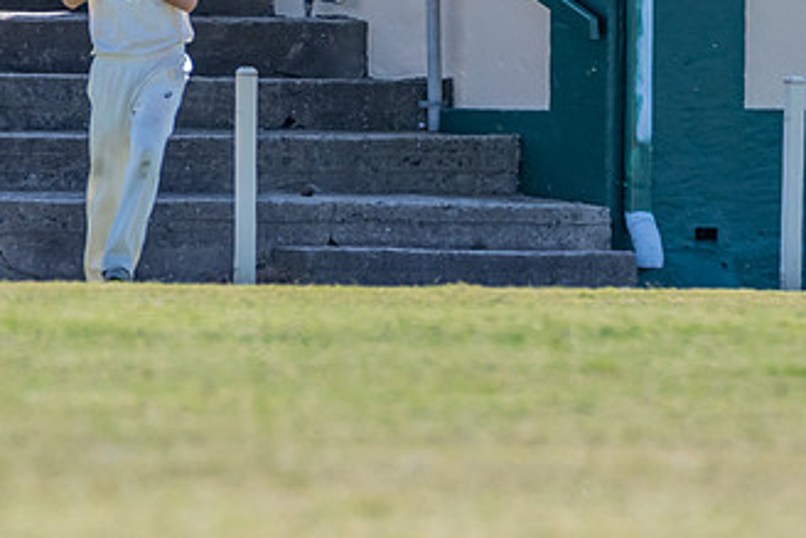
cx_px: 186
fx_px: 26720
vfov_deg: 1.2
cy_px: 9
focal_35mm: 1193
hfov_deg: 1.7
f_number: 7.1
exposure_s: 1/1250
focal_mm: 320
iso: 640
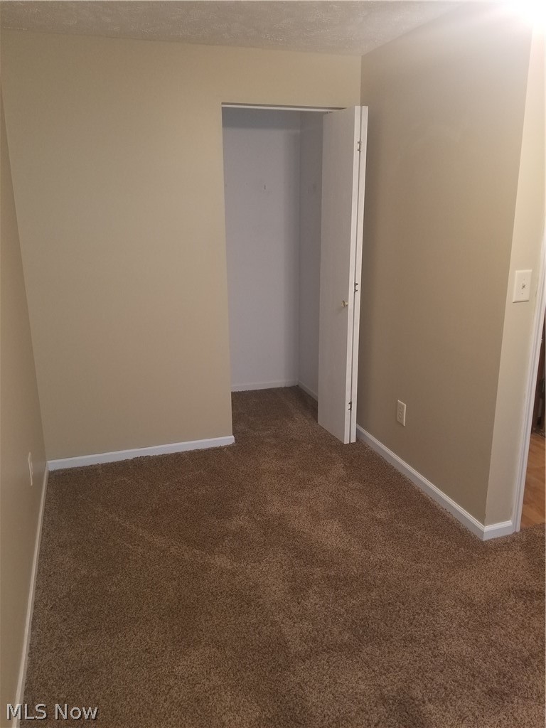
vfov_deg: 67.3
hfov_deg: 53.1
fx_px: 547
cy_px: 364
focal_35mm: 26
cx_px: 273
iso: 100
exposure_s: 1/24
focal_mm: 4.25
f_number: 1.7
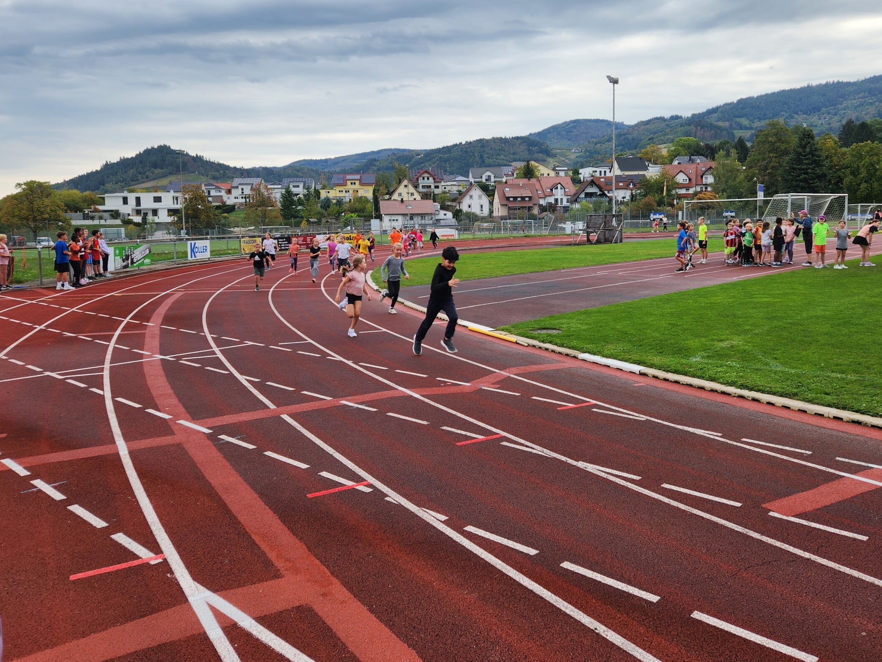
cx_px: 472
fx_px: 713
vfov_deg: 49.4
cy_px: 262
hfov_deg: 63.4
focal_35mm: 28
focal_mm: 5.4
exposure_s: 1/184
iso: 20
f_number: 1.8
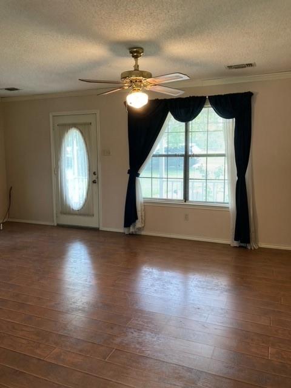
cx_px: 146
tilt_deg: -5.0
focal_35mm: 28
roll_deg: -0.2
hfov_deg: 49.7
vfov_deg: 63.4
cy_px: 194
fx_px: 314
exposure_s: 1/60
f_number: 1.8
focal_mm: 3.99
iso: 100
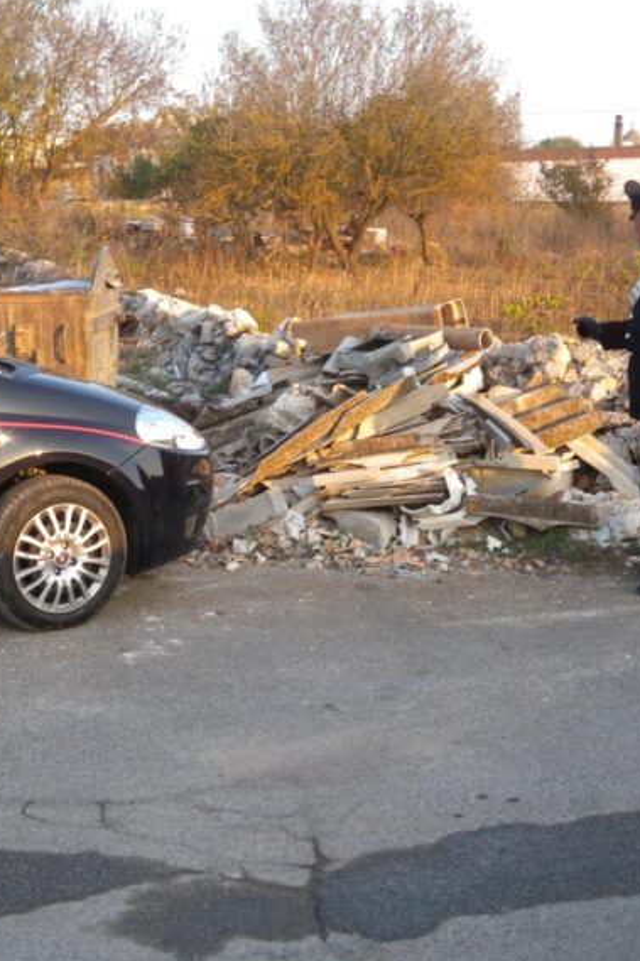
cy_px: 480
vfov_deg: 33.9
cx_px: 137
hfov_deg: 22.7
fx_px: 1574
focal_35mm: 59
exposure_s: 1/94.2
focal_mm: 9
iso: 64
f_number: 3.5
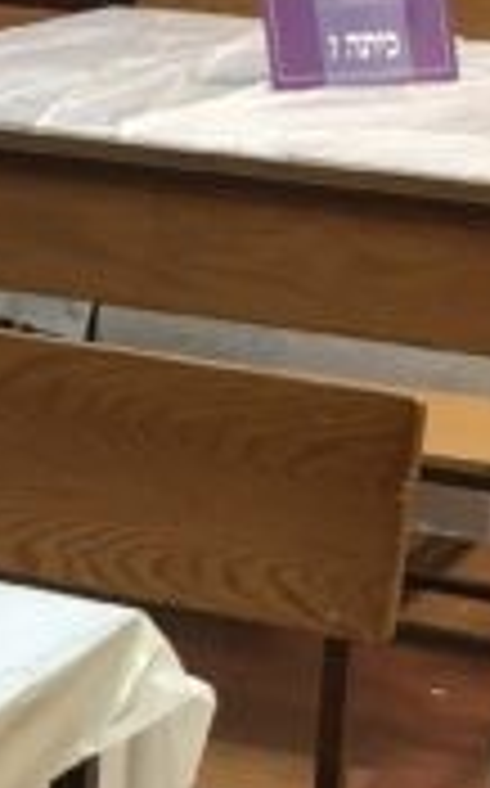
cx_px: -108
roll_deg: -2.5
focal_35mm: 135
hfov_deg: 9.5
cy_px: 666
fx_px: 2892
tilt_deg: -18.6
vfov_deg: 15.4
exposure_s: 1/30
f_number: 2.2
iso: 64
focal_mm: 4.15
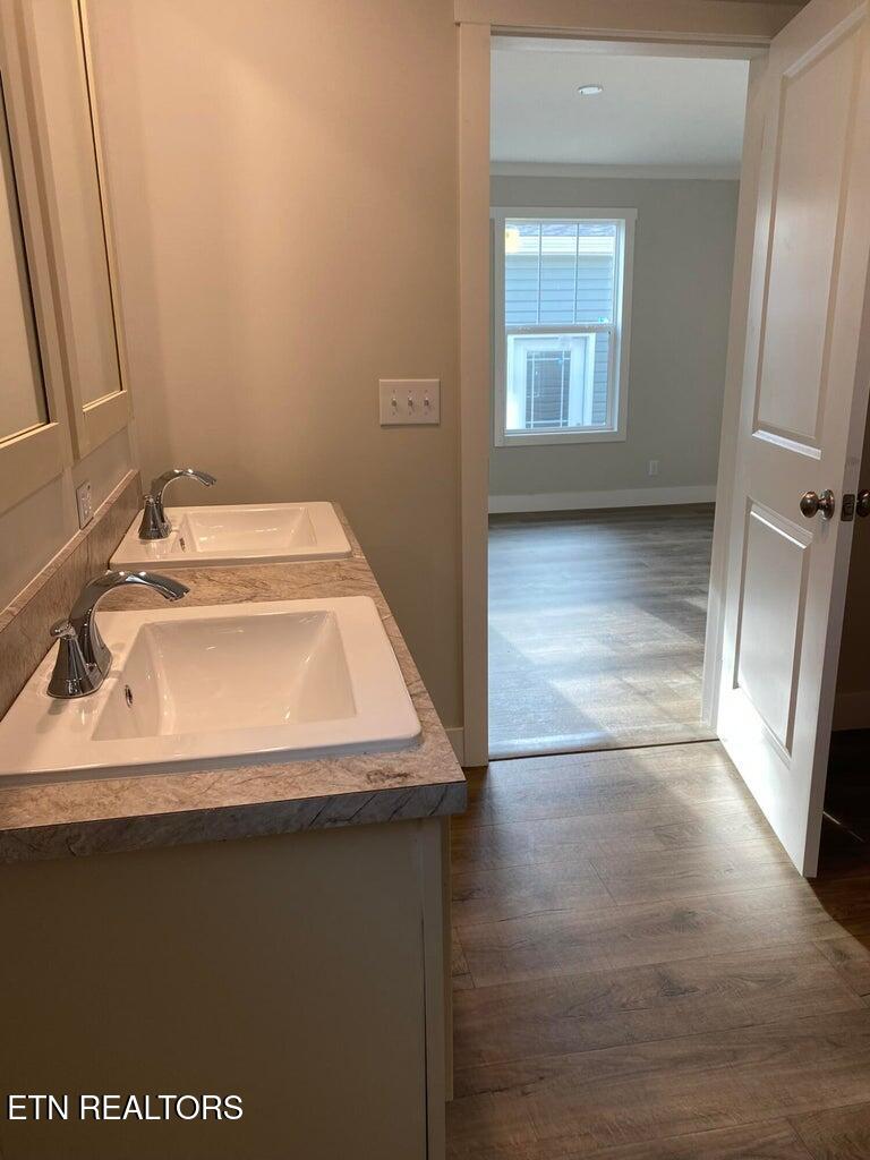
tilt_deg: -15.0
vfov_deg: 67.3
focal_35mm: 26
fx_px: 871
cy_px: 580
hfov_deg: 53.1
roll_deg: +0.2
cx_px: 435
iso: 40
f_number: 1.8
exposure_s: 1/120
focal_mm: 4.25
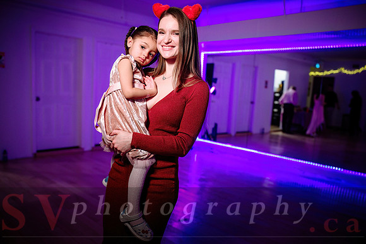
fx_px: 303
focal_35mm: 30
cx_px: 171
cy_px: 130
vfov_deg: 43.8
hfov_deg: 62.2
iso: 1600
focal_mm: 28
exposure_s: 1/200
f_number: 2
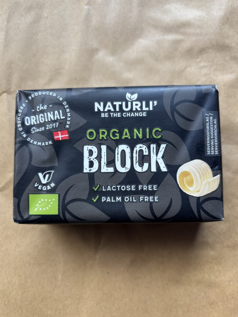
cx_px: 120
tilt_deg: -85.8
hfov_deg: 51.4
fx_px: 247
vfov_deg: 65.3
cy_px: 164
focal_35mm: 27
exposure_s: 1/90
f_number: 1.6
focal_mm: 5.96
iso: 125
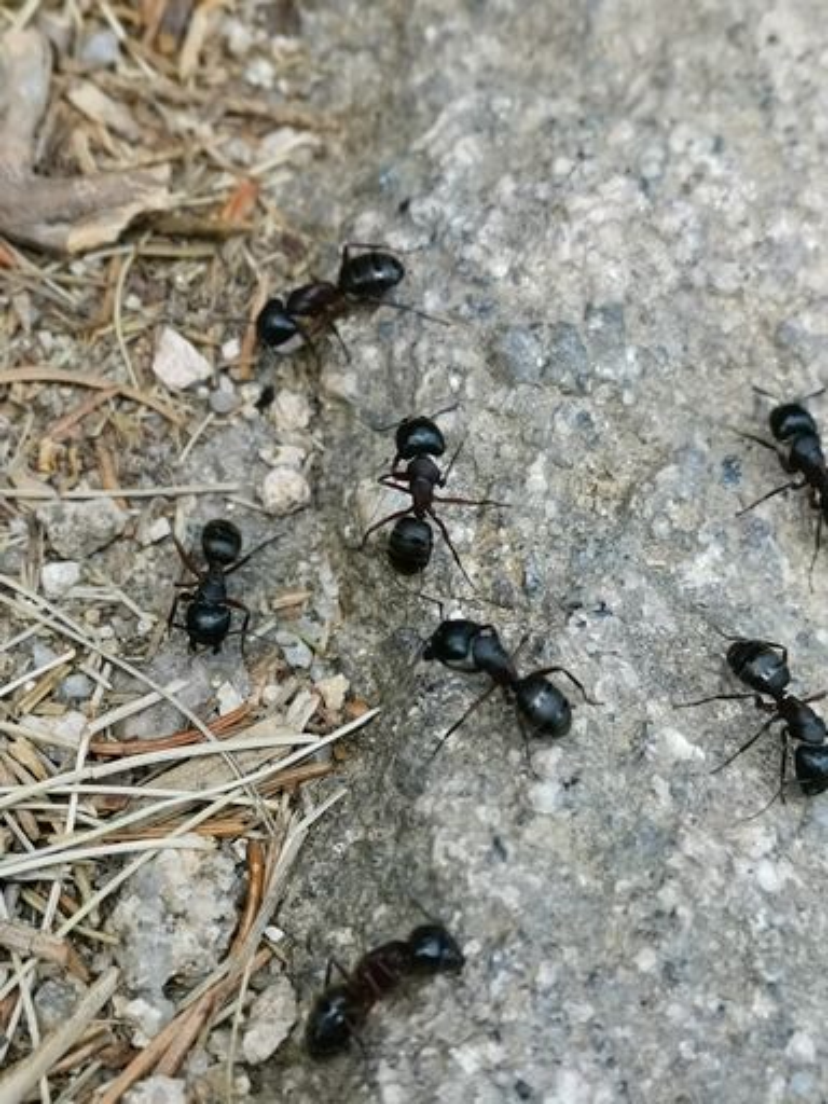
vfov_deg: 24.1
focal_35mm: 81
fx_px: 2583
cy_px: 552
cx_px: 414
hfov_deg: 18.2
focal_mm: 5.58
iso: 50
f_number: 4
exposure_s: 1/112
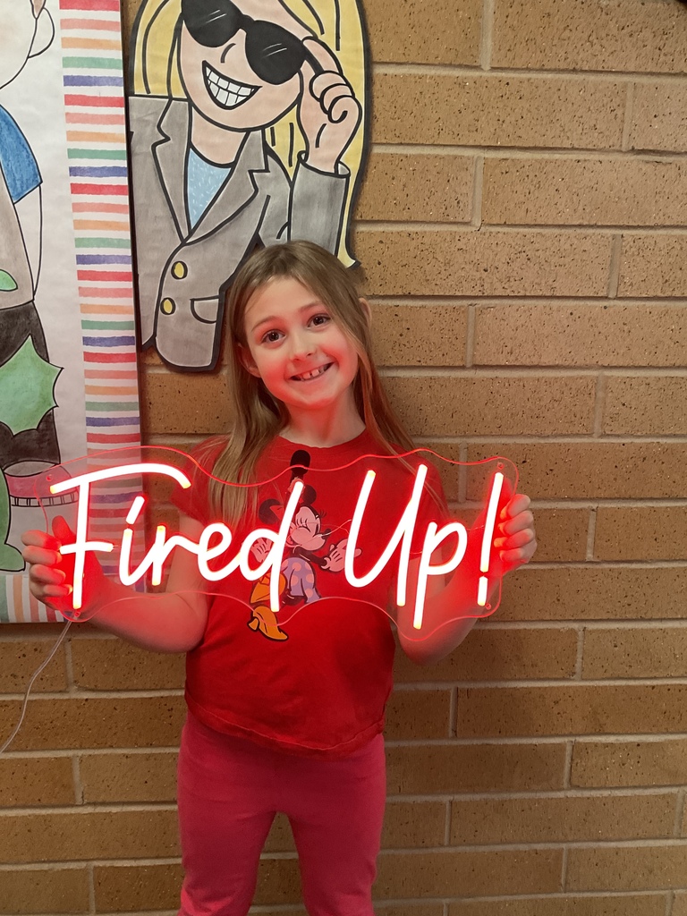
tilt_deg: -13.1
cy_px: 458
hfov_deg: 48.2
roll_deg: -1.6
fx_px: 767
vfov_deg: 61.7
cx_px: 344
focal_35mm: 29
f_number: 1.8
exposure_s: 1/60
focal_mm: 3
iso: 160
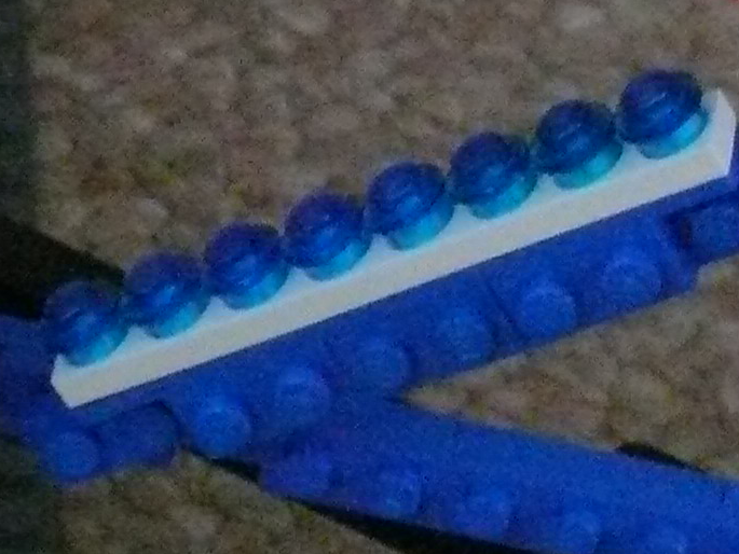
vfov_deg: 4.7
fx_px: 6705
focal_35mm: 314
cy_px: 471
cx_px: 970
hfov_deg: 6.3
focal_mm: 12.4
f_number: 3.2
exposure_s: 1/8
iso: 800
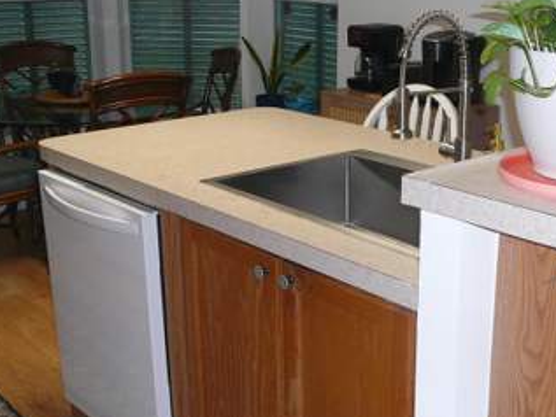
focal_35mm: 53
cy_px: 198
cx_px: 354
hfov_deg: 35.9
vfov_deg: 27.5
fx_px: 852
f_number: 2.8
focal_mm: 5.2
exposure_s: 1/30
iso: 125
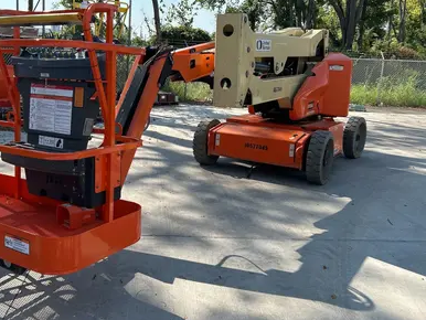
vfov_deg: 38.6
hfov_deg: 49.7
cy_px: 138
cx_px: 164
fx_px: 456
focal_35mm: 37
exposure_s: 1/1934
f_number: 1.5
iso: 50
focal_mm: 5.7
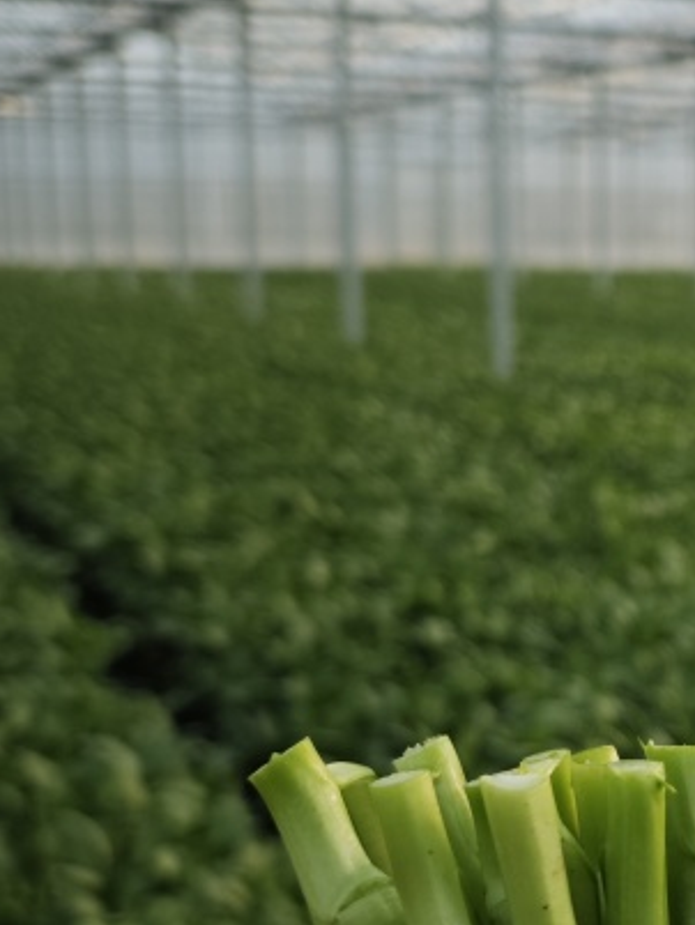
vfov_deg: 31.3
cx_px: 773
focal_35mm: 61
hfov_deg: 22.6
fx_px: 1631
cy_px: 648
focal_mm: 6.68
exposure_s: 1/886
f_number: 1.42
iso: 50
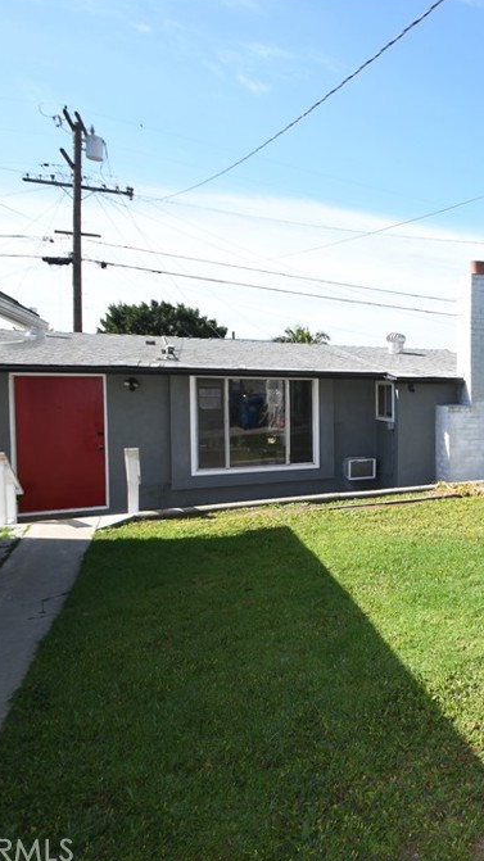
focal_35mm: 24
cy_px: 430
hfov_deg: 37.3
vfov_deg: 76.3
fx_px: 548
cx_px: 567
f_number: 7.1
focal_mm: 10
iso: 100
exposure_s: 1/200
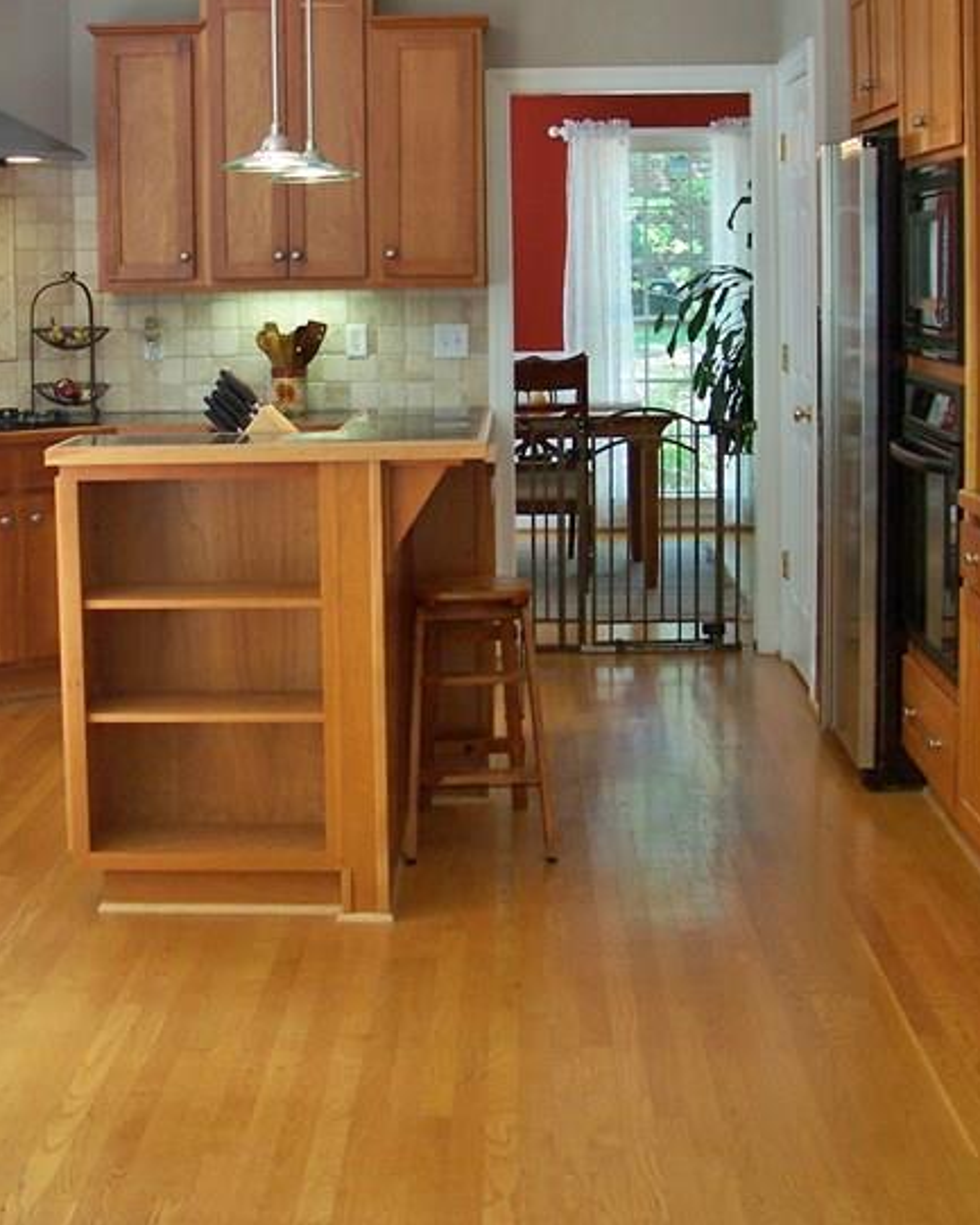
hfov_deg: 24.8
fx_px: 2211
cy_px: 469
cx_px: 308
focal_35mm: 61
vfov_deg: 30.8
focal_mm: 5.85
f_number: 2.8
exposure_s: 1/30
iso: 125
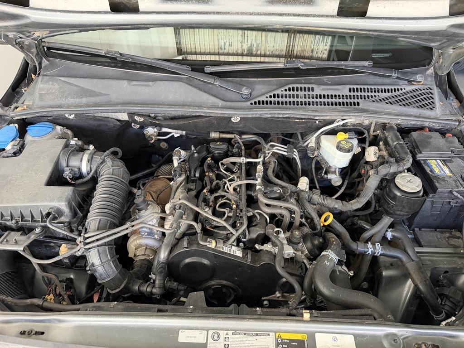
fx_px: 322
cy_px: 174
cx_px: 232
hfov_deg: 71.6
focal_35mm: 24
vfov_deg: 56.8
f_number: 1.78
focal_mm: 6.76
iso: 640
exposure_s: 1/60
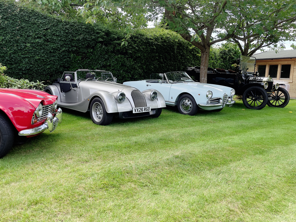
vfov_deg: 49.7
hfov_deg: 63.4
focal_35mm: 28
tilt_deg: -9.3
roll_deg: -1.8
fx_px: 239
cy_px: 114
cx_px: 142
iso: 32
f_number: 1.6
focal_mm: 4.2
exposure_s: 1/467
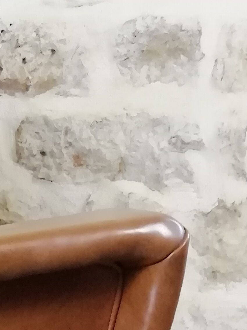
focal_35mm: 95
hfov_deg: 14.5
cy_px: 431
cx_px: -127
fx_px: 904
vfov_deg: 19.1
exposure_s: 1/33.3
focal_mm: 3.21
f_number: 2.2
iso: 320
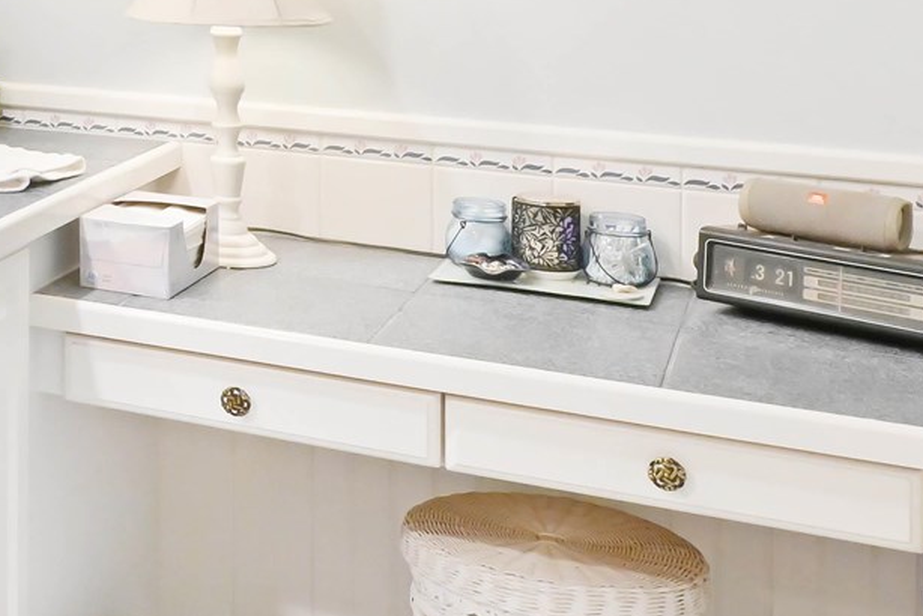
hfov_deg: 23.3
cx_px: -451
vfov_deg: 18.3
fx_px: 1795
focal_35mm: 70
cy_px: -167
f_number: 14
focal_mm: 14
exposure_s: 1/20
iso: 2500
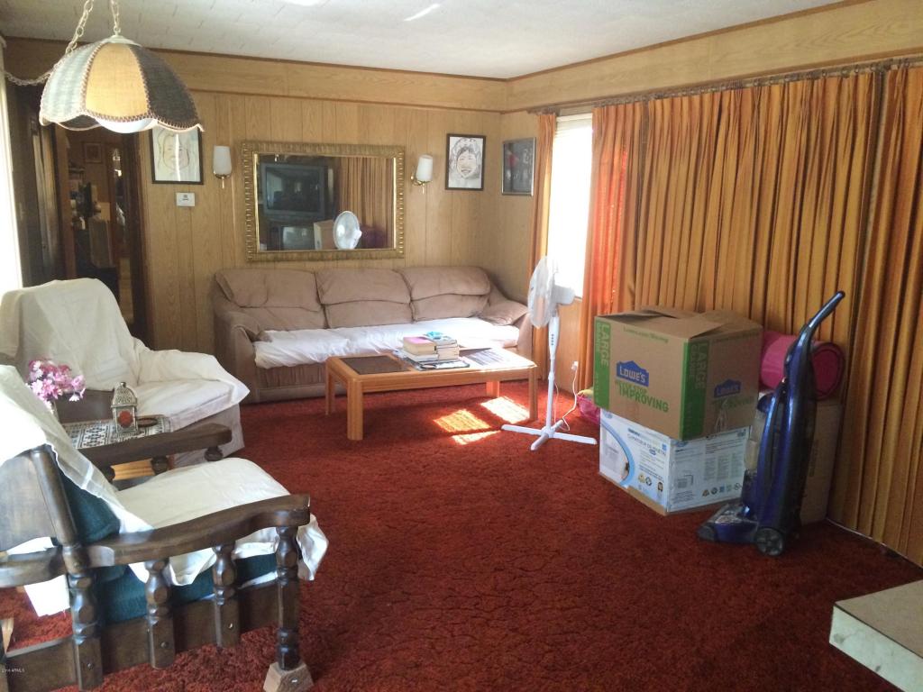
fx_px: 773
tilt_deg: -11.8
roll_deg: -2.3
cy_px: 346
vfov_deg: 48.2
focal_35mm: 29
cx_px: 462
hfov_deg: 61.7
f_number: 2.2
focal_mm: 4.15
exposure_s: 1/30
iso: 250
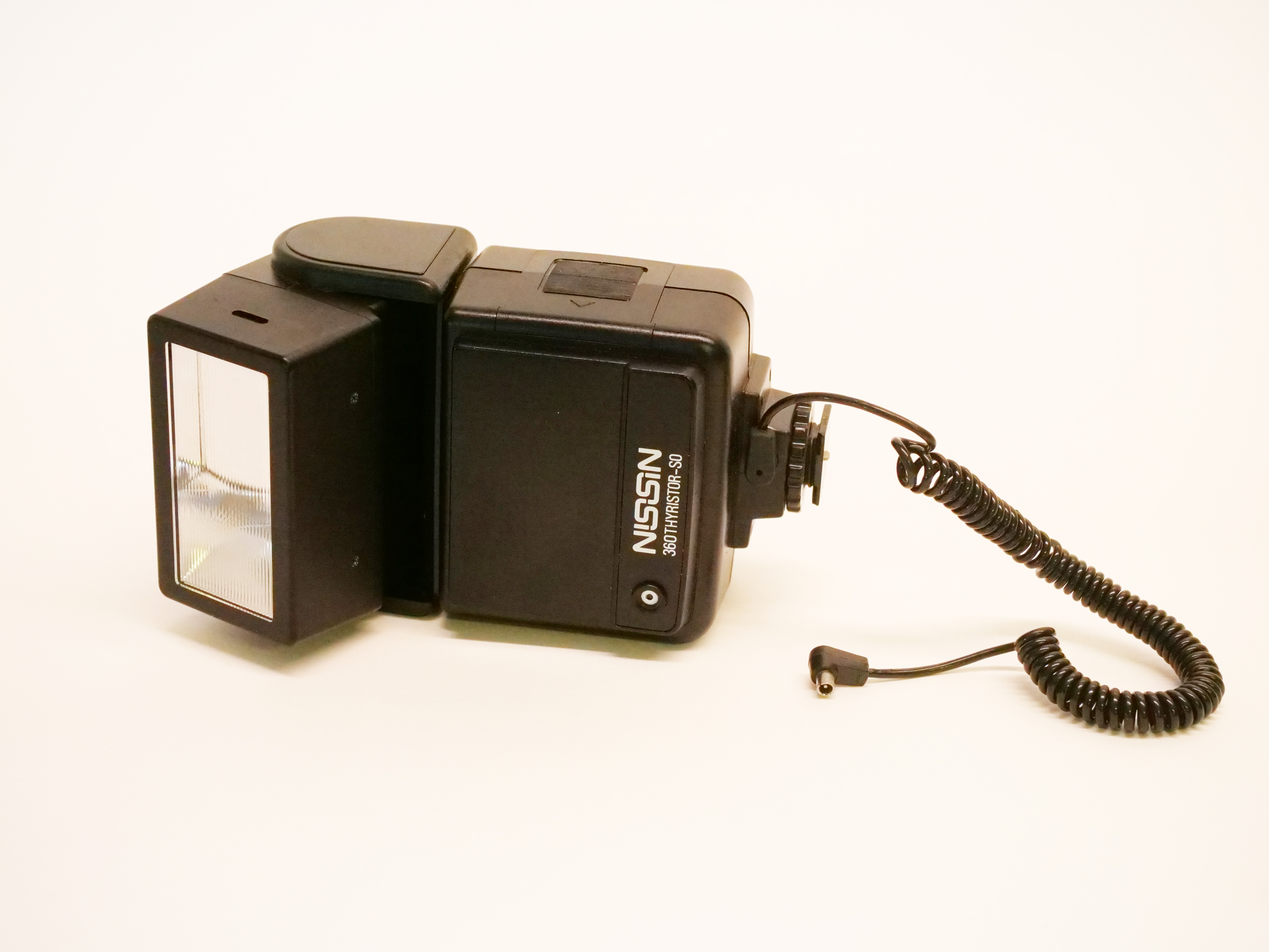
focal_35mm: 60
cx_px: 634
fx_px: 2200
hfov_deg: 32.2
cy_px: 476
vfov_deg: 24.4
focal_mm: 30
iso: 6400
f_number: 4.5
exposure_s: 1/250
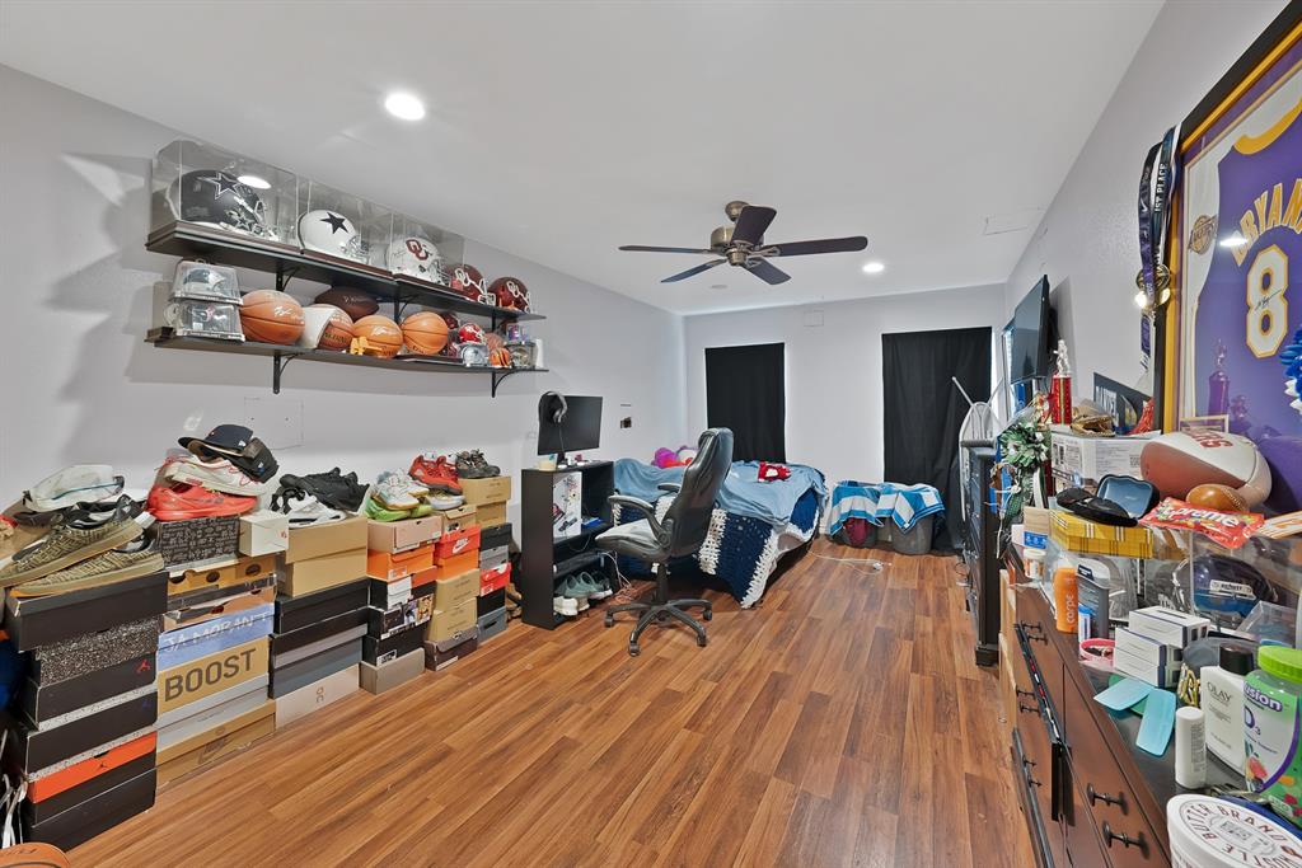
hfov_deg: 112.6
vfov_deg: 90.0
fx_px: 434
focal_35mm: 12
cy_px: 434
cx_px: 651
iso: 640
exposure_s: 2
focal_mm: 12
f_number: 9
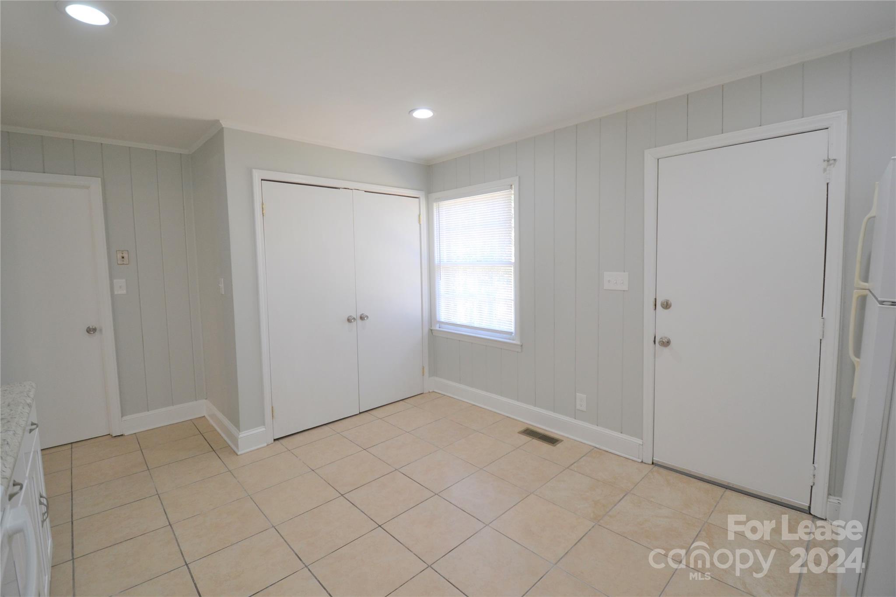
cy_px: 298
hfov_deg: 100.4
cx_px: 448
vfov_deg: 77.3
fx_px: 373
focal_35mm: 15
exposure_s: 1/60
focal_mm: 10
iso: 400
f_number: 4
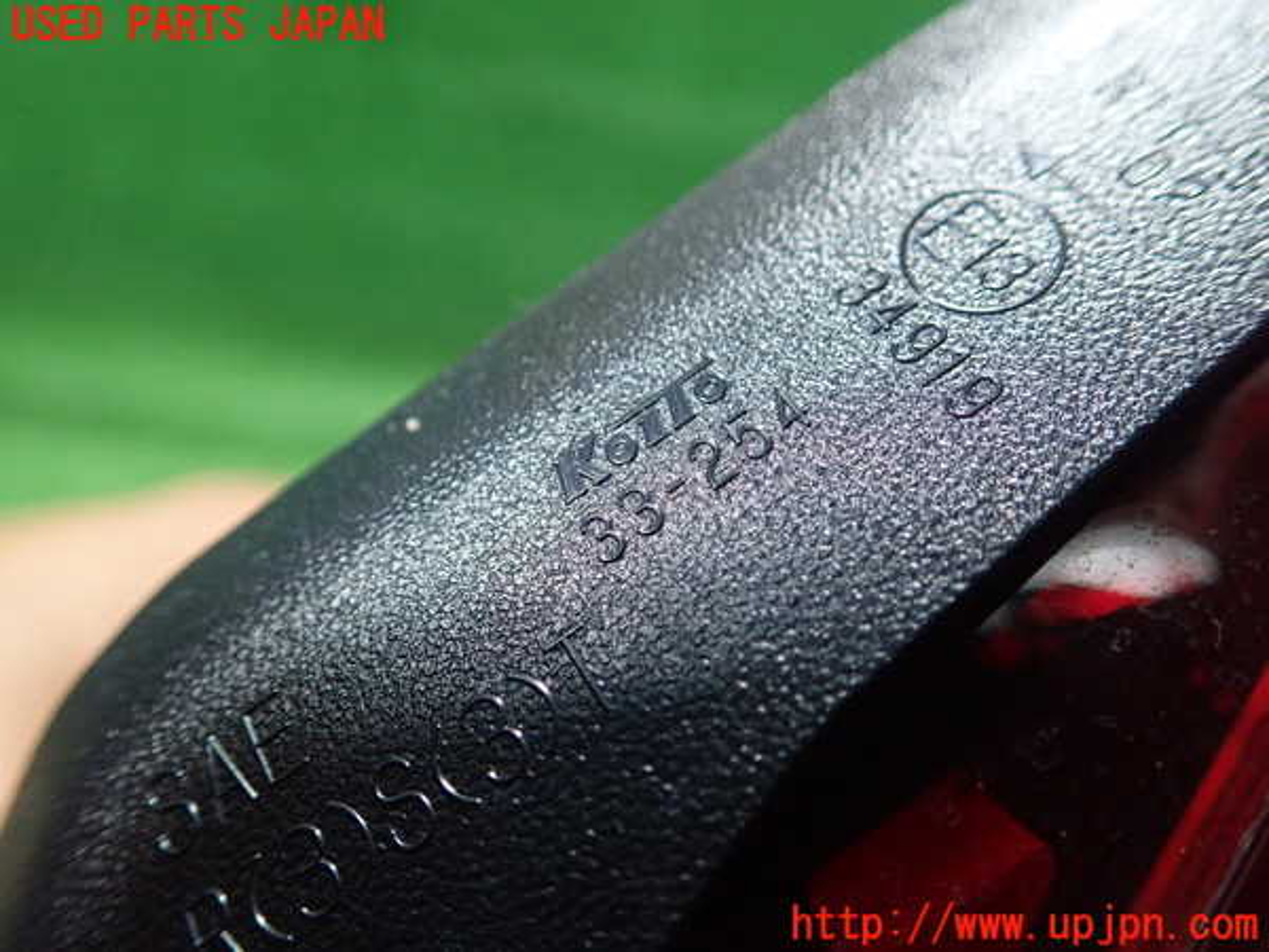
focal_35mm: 30
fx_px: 1100
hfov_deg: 60.0
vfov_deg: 46.8
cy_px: 476
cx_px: 634
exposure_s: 1/125
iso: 640
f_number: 2.3
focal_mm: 5.5
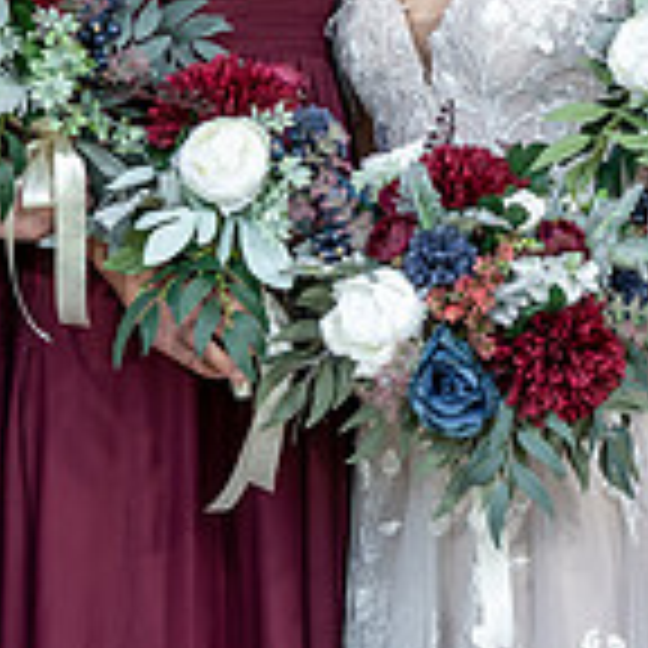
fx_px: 7264
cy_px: 74
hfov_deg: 5.1
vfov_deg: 5.1
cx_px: 354
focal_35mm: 343
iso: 250
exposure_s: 1/200
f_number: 4
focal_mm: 98
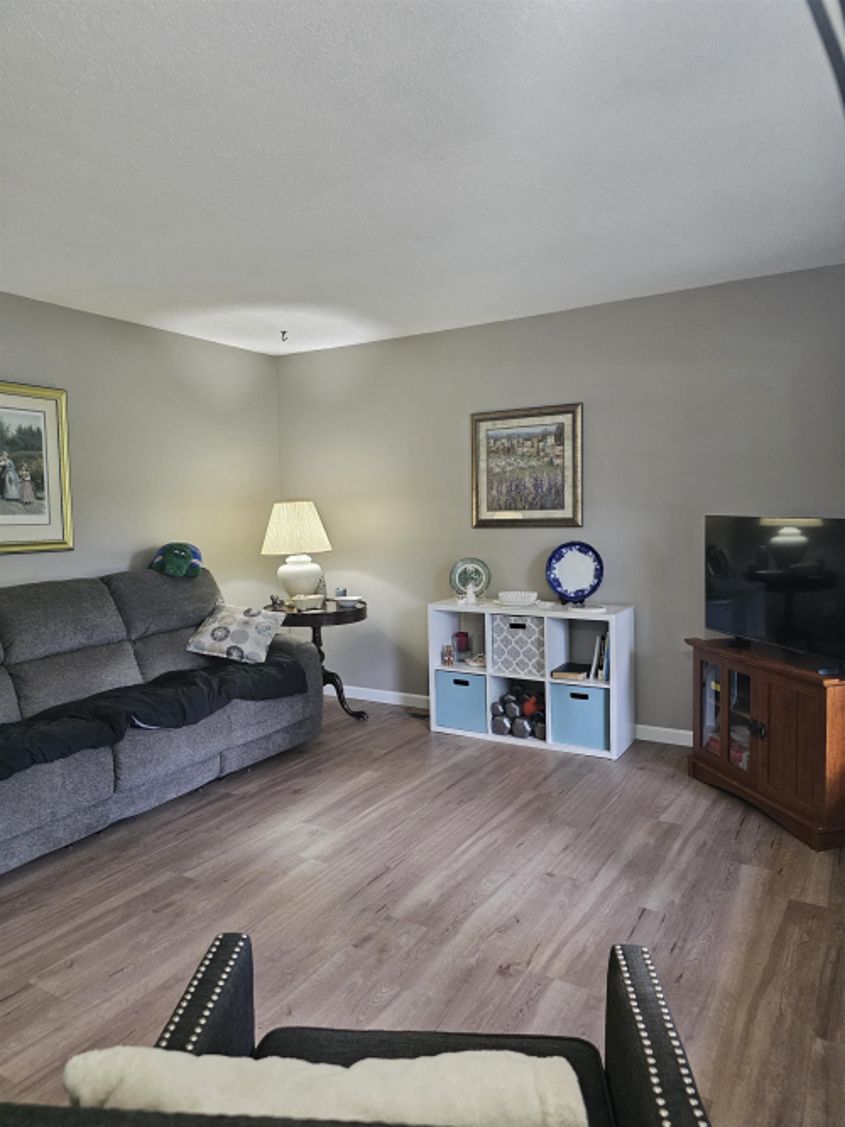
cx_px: 422
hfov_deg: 58.9
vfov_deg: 73.9
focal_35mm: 23
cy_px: 564
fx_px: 749
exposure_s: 1/120
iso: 800
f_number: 1.7
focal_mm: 6.3
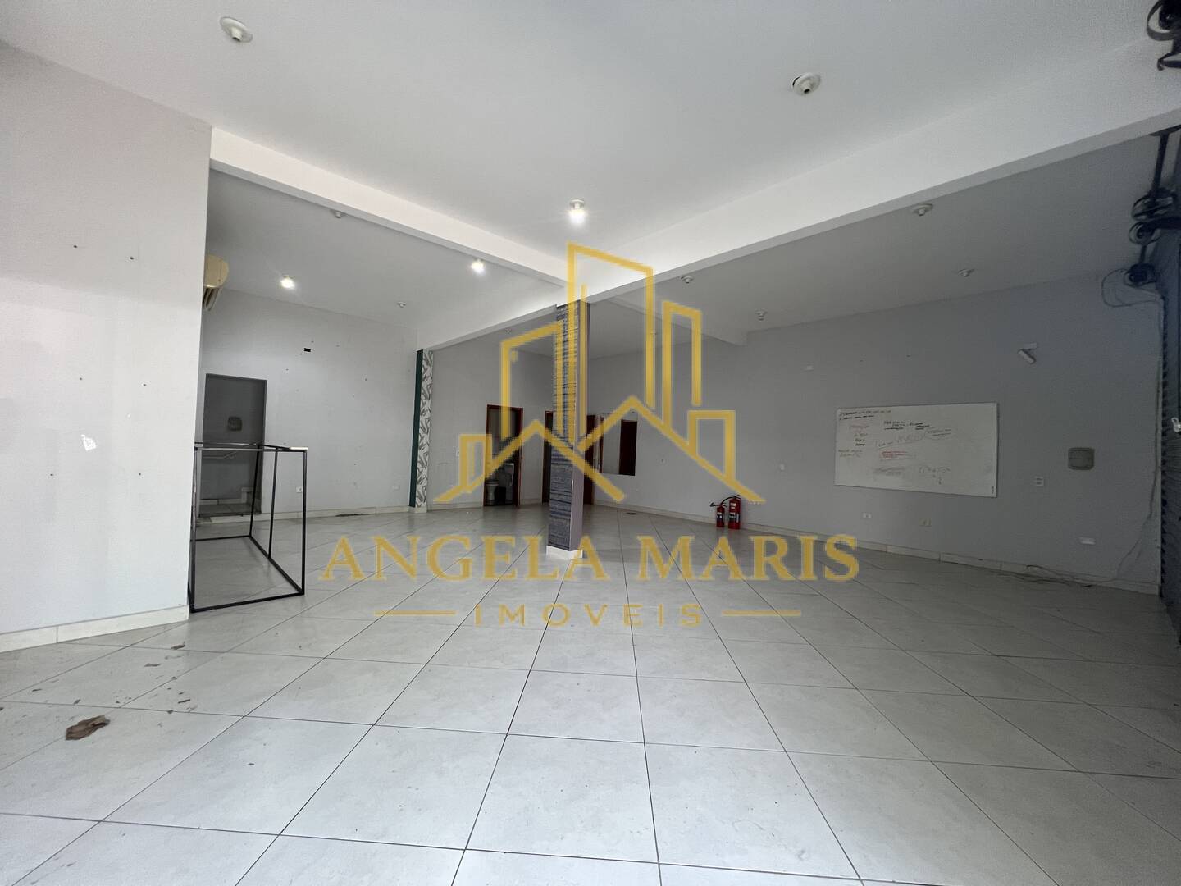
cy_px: 443
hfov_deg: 106.2
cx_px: 590
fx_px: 444
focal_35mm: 13
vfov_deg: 89.9
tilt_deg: +1.2
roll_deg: -2.1
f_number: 1.8
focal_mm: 1.57
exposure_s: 1/120
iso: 160
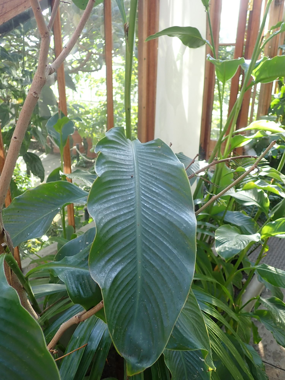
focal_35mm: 30
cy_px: 190
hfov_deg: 46.8
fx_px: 329
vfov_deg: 60.0
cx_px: 142
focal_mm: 5.5
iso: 100
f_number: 2.3
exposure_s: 1/60
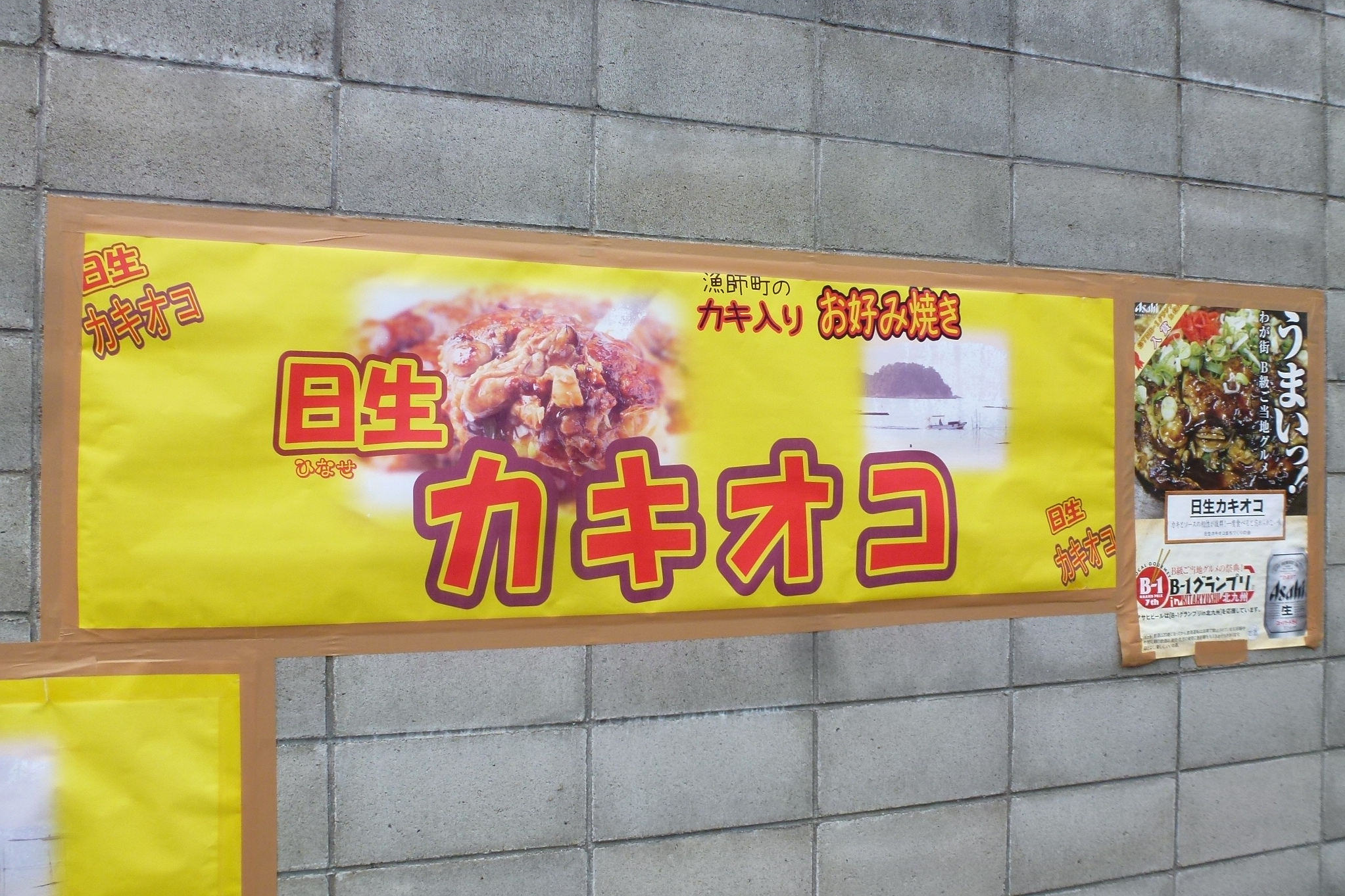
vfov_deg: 51.3
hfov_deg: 71.5
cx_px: 673
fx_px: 934
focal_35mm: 25
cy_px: 459
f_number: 4
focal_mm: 4.3
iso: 100
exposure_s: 1/125
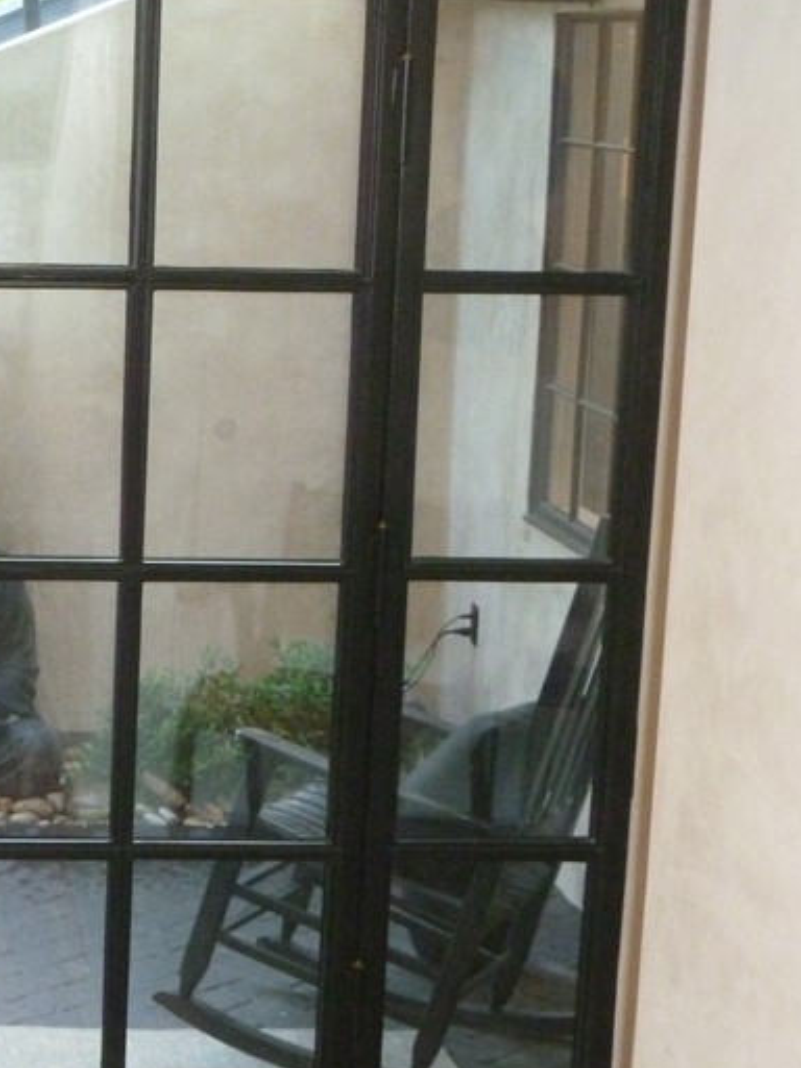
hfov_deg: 17.2
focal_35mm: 82
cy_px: 661
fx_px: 2530
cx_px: -161
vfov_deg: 23.8
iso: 500
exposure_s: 1/60
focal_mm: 7.4
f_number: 3.7
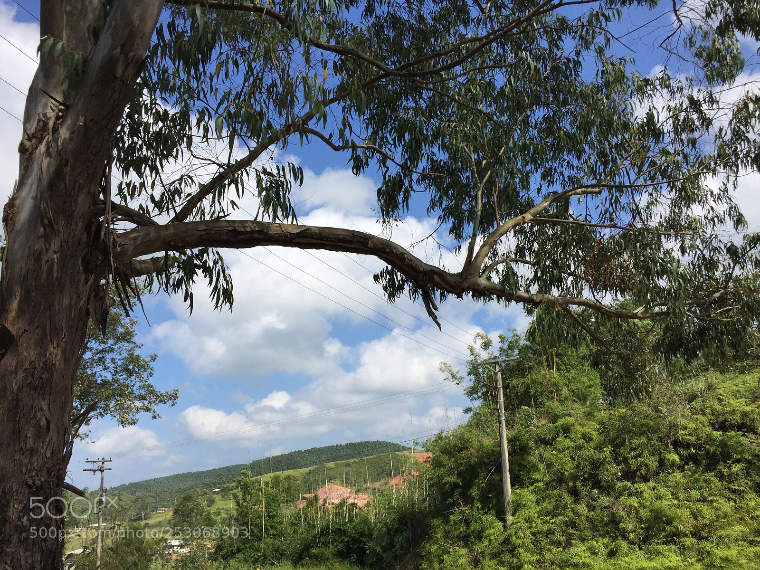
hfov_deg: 61.7
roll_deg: -0.1
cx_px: 380
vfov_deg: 48.2
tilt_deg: +18.9
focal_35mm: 29
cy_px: 285
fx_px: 637
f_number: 2.2
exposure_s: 1/3049
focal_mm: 4.15
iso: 32
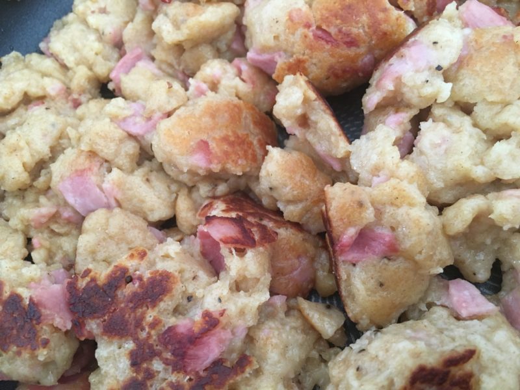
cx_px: 260
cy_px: 195
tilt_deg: -65.0
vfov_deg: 48.2
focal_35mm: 29
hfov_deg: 61.7
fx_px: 436
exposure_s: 1/33
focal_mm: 4.15
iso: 160
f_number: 2.2
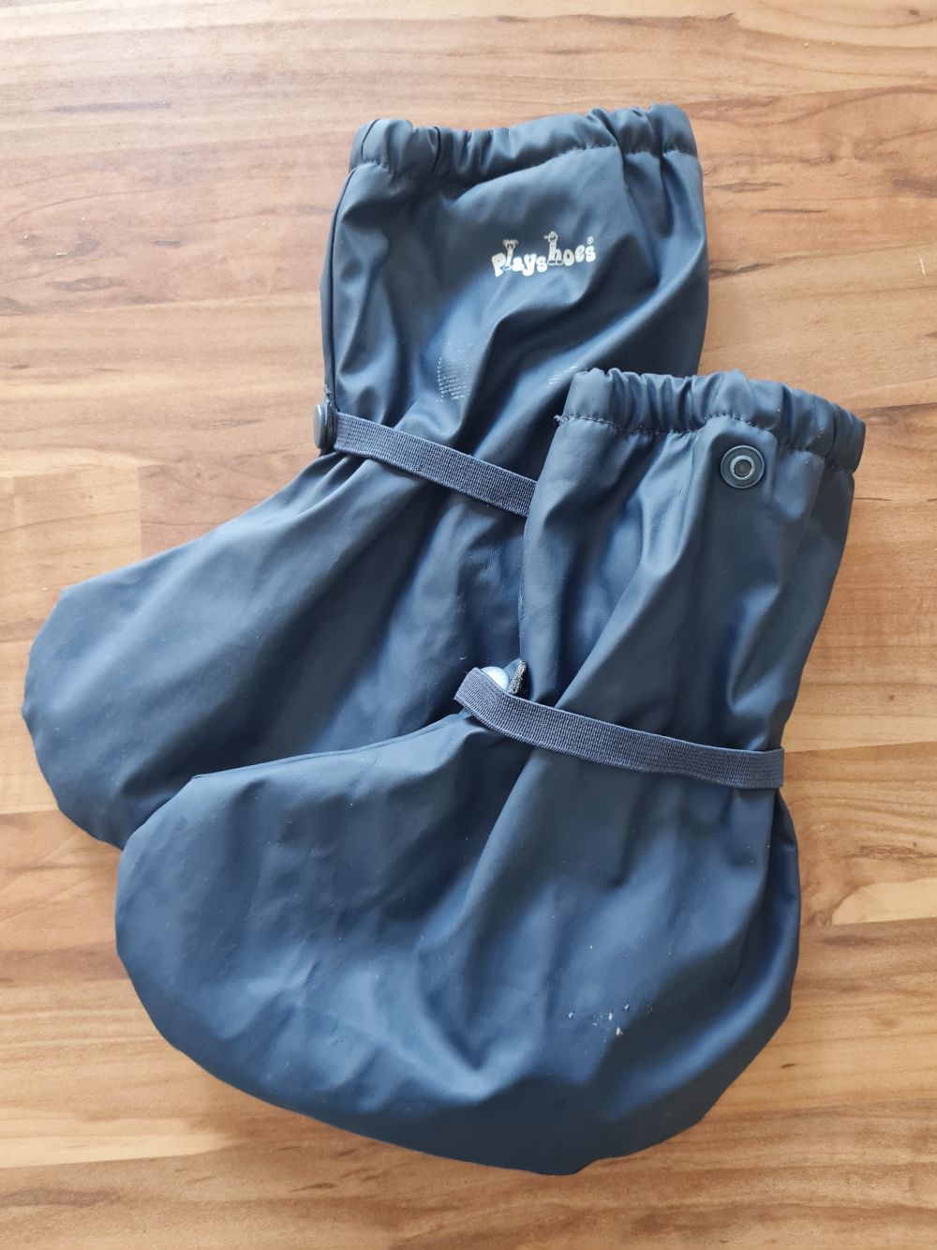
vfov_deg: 67.3
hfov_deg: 53.1
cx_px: 468
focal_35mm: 26
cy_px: 625
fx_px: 938
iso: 500
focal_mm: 5.4
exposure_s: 1/30
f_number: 1.8
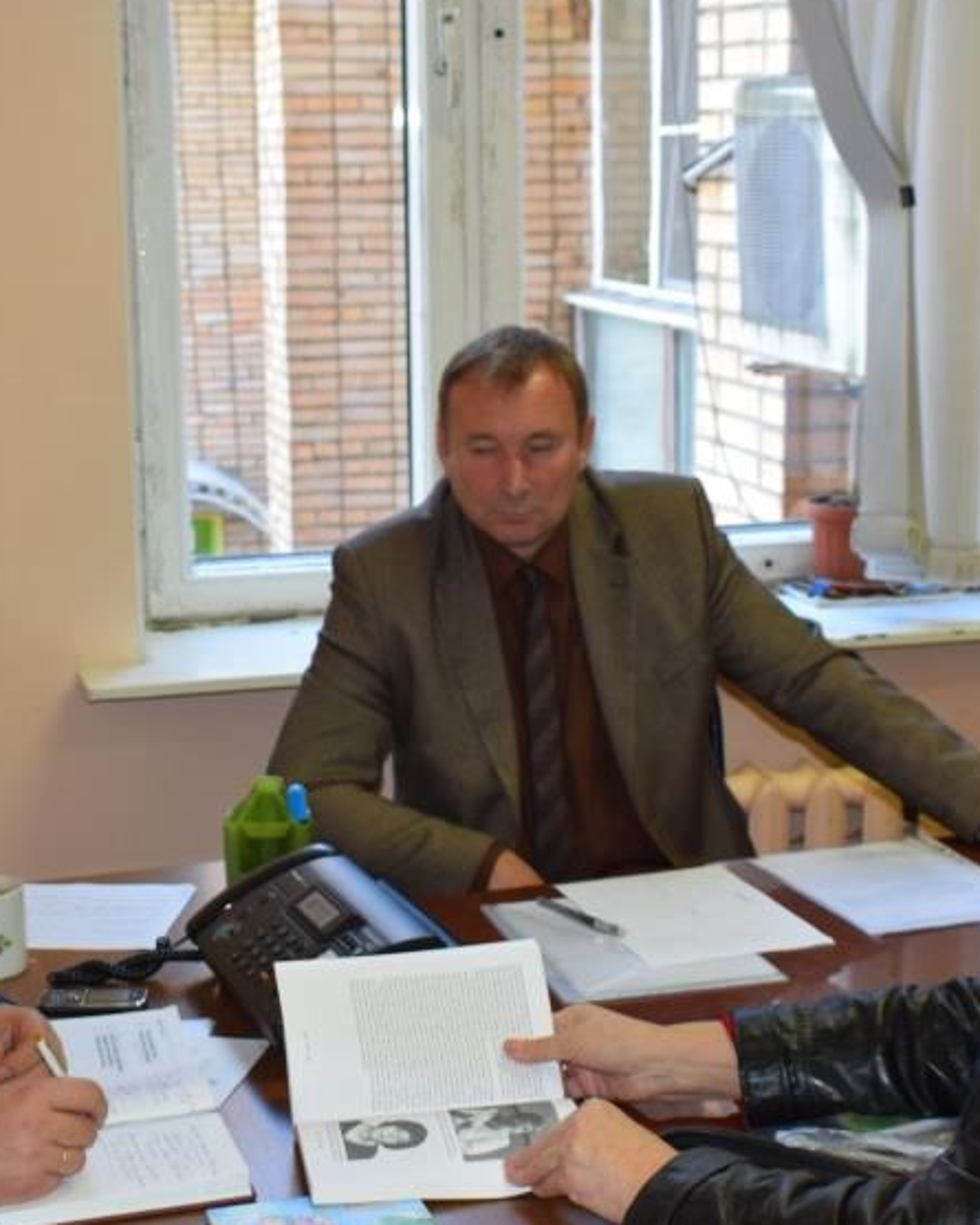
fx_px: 2351
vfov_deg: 29.2
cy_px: 666
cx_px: 462
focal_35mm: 65
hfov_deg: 23.5
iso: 800
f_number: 5
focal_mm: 25
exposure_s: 1/100
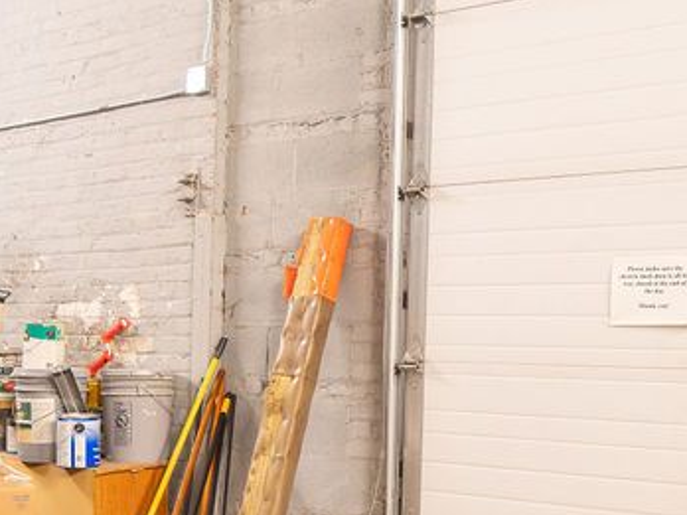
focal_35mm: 55
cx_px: 289
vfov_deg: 26.3
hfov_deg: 34.9
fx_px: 1092
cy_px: 380
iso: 800
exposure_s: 1/50
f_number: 1.8
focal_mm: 16
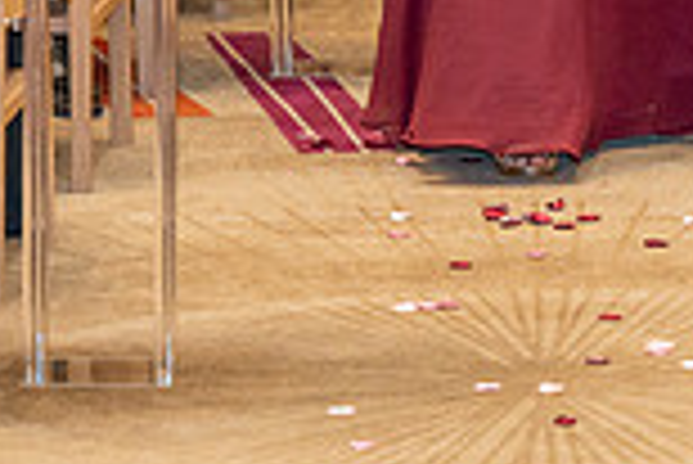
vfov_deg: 2.9
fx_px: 9056
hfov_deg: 4.4
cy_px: -322
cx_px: 837
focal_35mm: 470
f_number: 3.2
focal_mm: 125
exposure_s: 1/160
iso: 1250
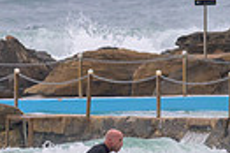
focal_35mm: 1796
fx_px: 11460
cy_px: 204
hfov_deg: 1.1
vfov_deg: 0.8
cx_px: 128
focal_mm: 380
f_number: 11
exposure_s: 1/1250
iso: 900
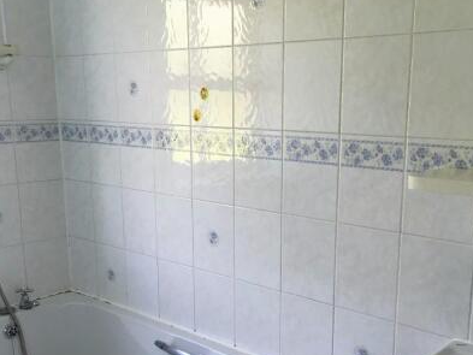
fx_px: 588
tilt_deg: -13.2
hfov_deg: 43.7
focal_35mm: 43
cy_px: 230
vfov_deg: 33.4
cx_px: 271
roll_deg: +0.2
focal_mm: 4.15
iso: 32
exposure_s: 1/30
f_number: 2.2
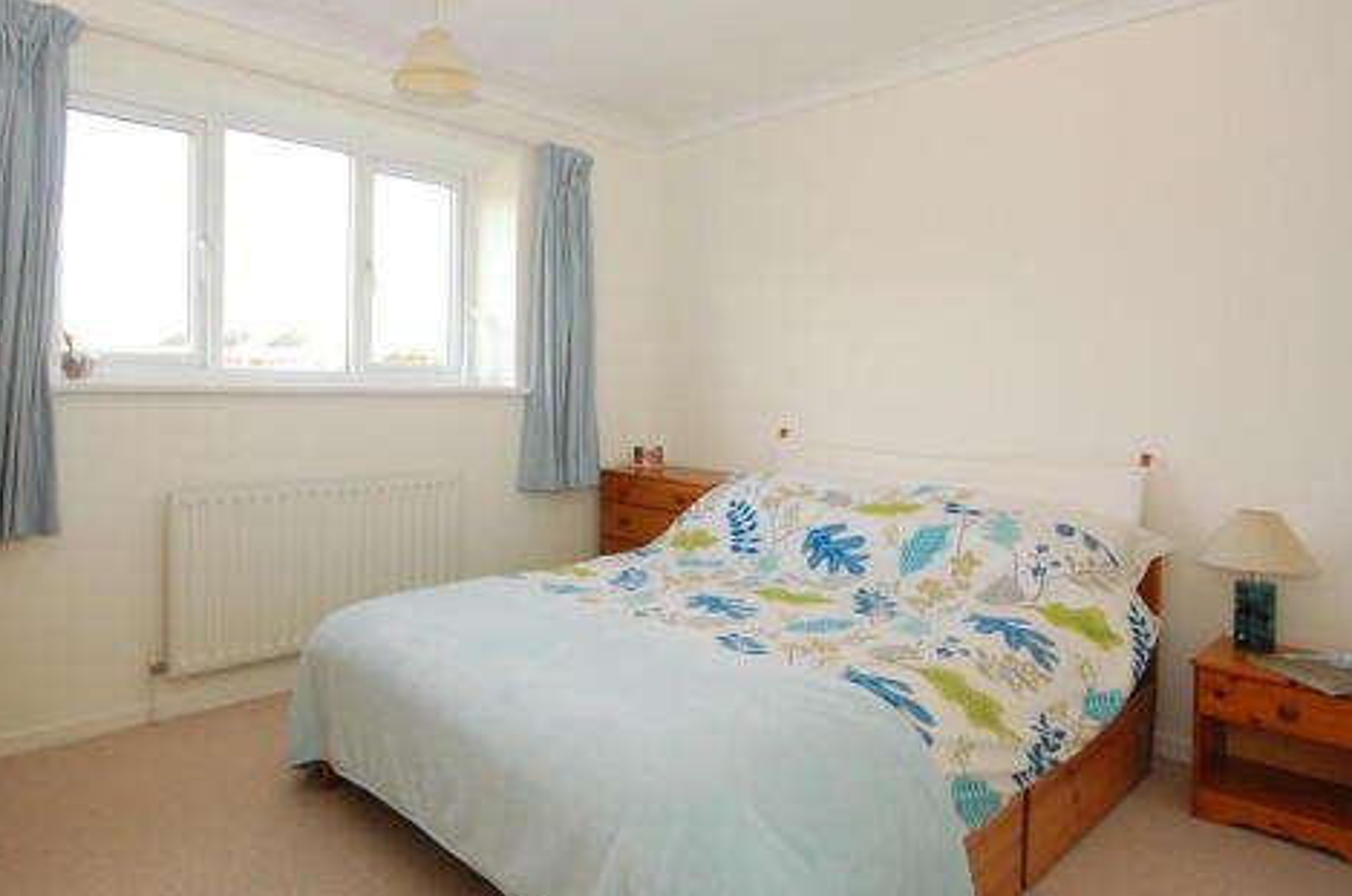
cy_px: 395
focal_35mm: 21
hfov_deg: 80.5
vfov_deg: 59.1
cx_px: 551
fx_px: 787
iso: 800
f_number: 6.3
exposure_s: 1/100
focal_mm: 10
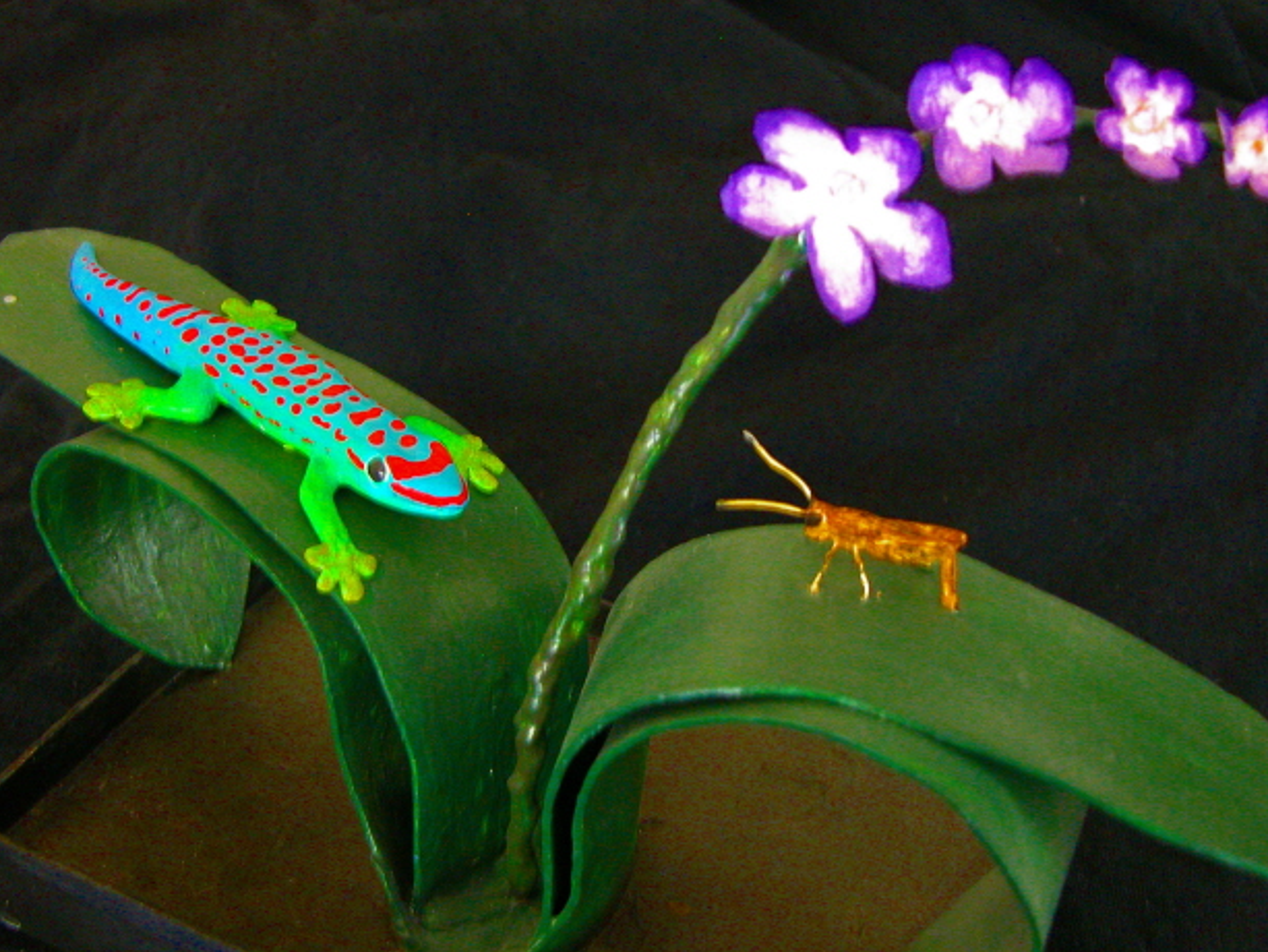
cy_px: 482
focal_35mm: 48
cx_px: 641
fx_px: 1759
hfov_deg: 39.6
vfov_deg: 30.3
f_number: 3
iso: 400
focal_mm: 11.6
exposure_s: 1
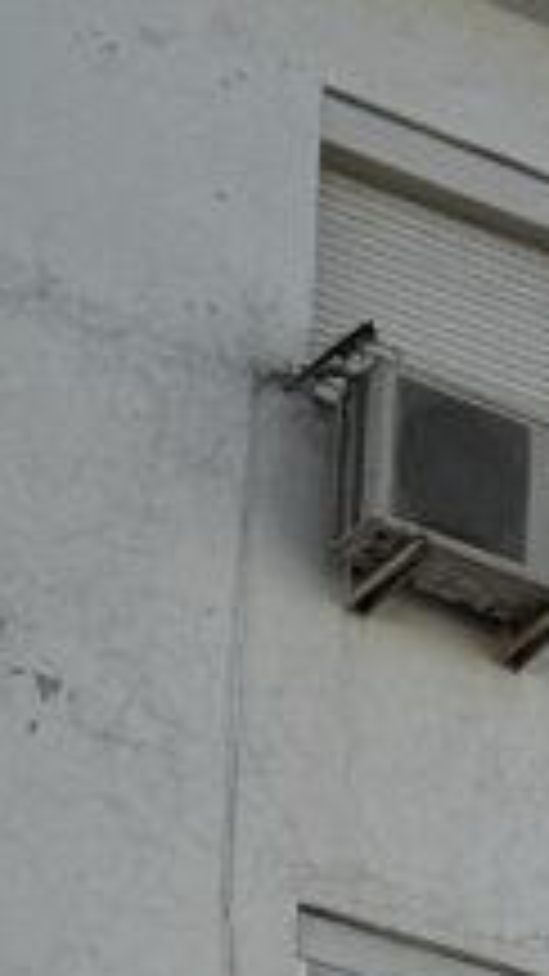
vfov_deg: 8.2
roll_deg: +1.7
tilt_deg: +17.8
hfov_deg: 4.7
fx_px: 6395
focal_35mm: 247
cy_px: 2046
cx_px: 1472
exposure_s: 1/4975
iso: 64
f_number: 1.78
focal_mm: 6.76
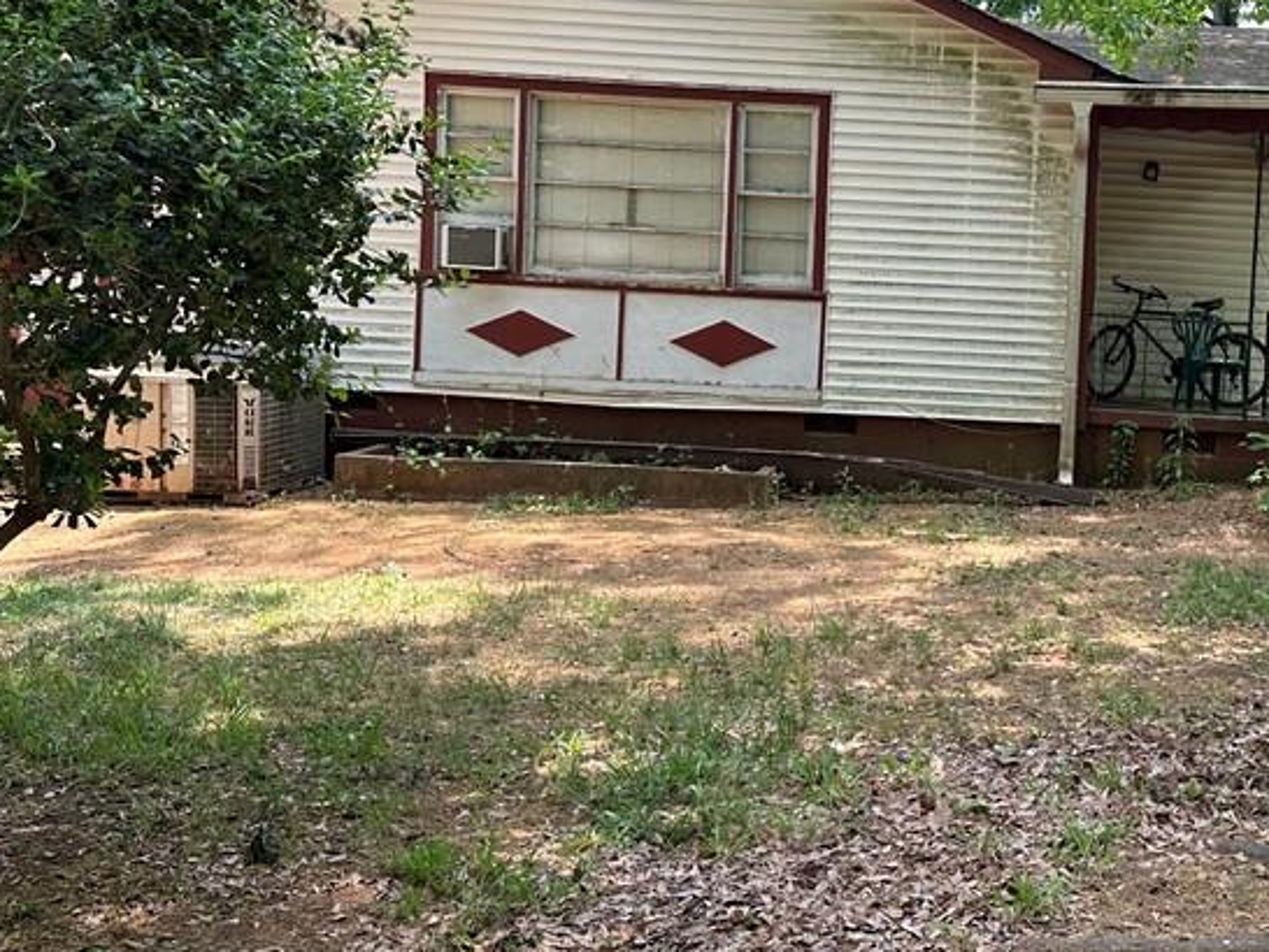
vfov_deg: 32.0
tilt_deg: -1.4
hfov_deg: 40.6
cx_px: 990
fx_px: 1650
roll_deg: -3.7
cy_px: 344
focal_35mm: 45
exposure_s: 1/386
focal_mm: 6.86
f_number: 1.78
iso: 80
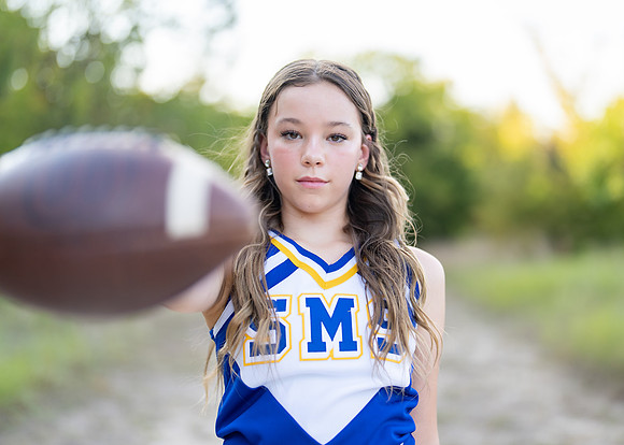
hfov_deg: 33.1
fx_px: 1049
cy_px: 208
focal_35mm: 59
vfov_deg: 24.0
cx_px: 333
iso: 100
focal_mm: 50
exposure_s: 1/1000
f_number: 1.2
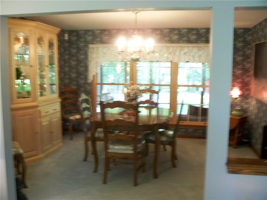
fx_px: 278
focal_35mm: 36
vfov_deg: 39.7
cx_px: 134
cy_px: 100
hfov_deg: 51.4
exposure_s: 1/25
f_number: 2.8
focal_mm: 7.54
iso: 400
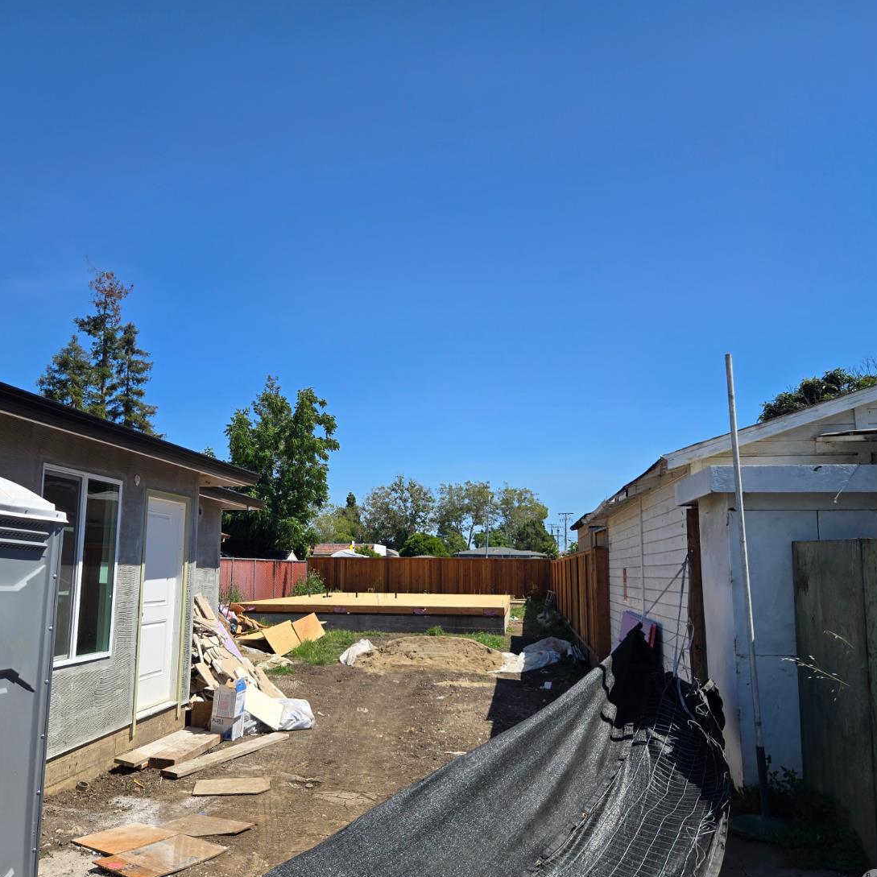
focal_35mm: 28
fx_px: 803
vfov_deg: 57.3
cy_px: 450
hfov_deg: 57.1
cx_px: 383
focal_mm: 5.4
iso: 25
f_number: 1.8
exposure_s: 1/2027
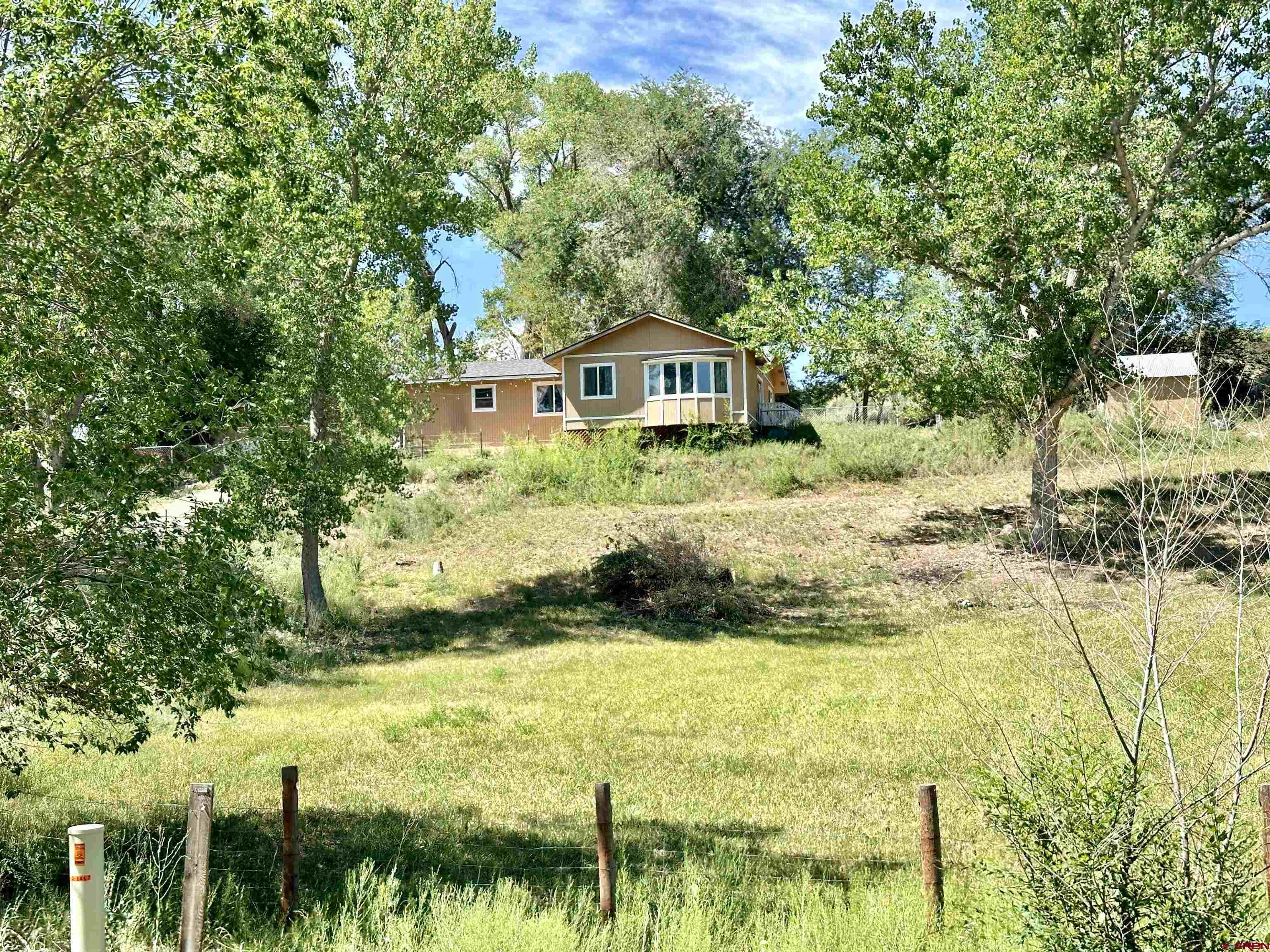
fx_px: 1761
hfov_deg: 39.7
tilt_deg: +5.3
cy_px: 476
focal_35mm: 48
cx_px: 635
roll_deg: +1.3
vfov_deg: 30.3
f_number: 1.78
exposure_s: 1/1992
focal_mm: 6.86
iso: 64
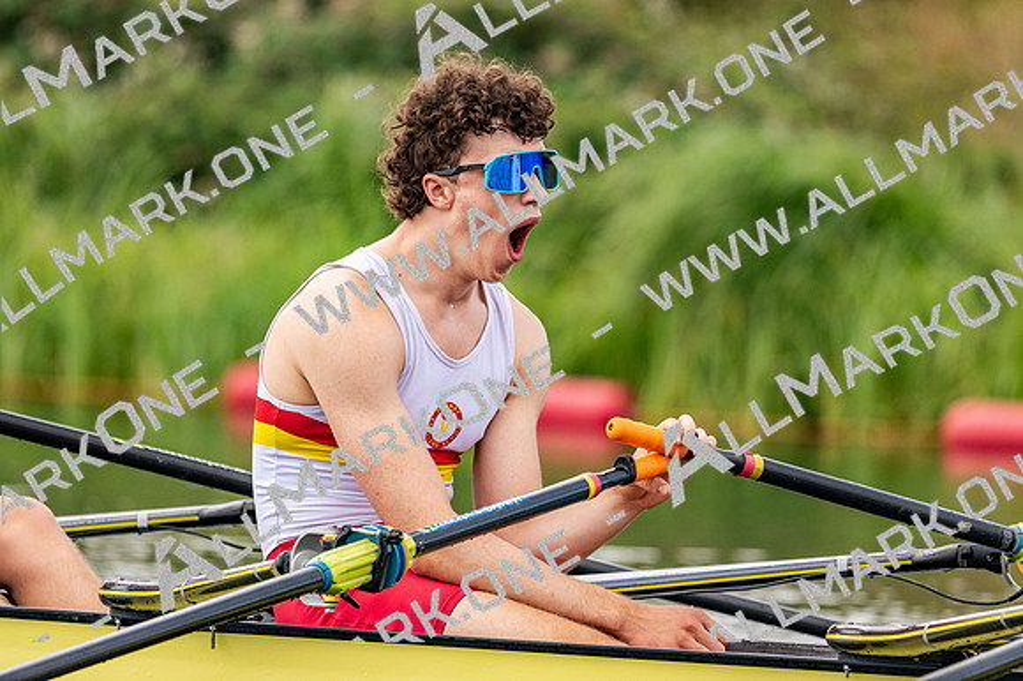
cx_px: 512
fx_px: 17040
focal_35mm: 600
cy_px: 340
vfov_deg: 2.3
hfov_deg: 3.4
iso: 560
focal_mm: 400
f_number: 4.5
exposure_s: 1/2500
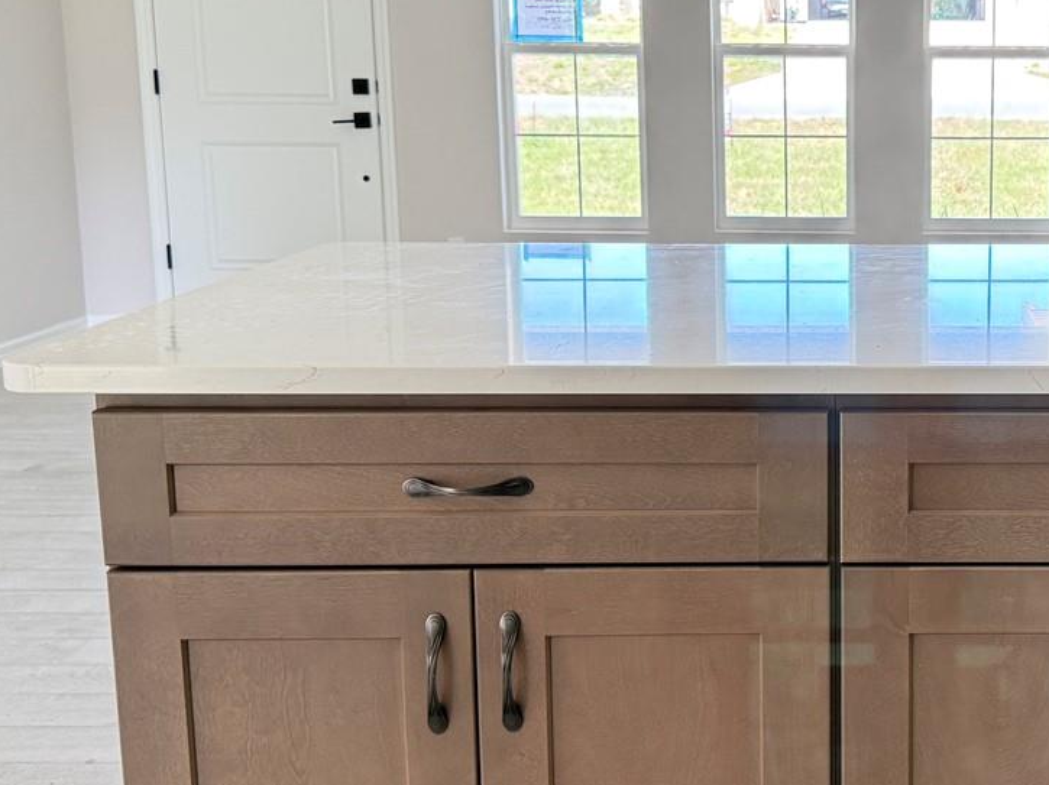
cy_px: 344
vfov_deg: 27.5
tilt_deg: -10.0
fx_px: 1605
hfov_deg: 34.6
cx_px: 896
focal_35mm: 53
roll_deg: -0.8
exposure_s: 1/60
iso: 250
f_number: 1.78
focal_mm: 6.76
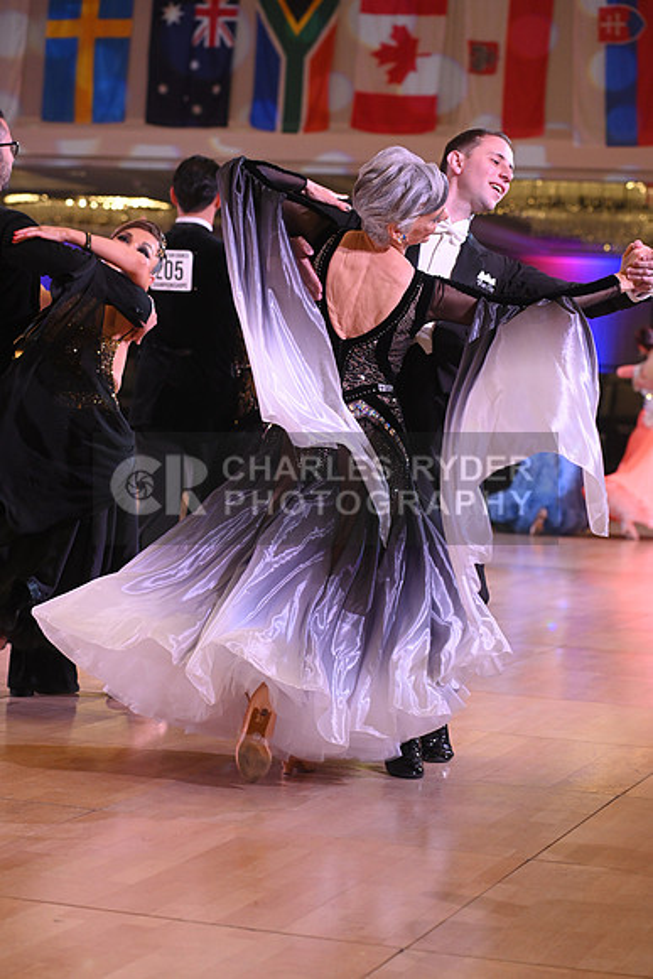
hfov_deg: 14.4
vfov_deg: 21.5
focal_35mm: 95
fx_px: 2583
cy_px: 490
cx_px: 326
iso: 2500
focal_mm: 95
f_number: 5
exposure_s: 1/320
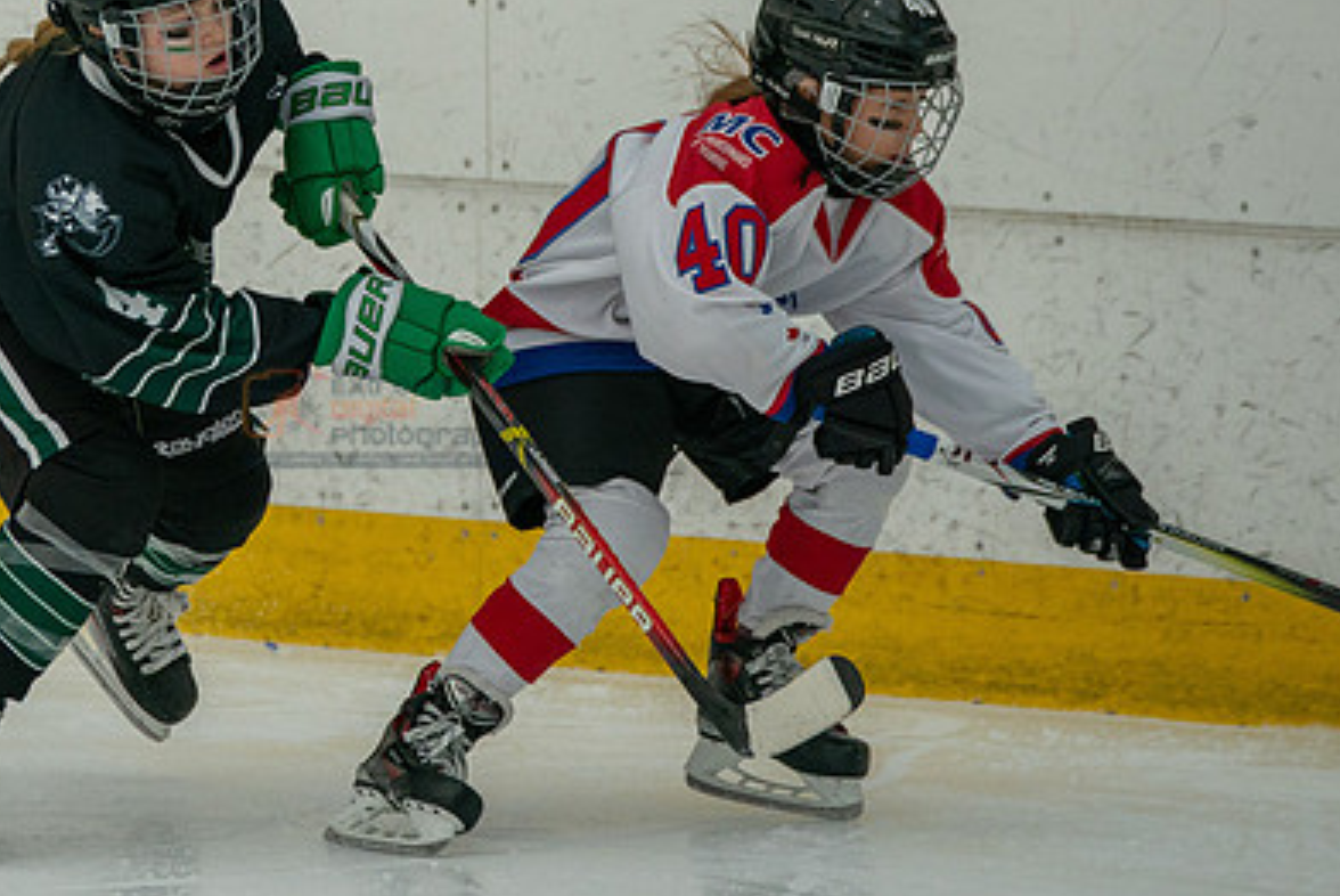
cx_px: 172
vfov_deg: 2.9
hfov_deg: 4.4
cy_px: 259
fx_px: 17507
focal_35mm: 470
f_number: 3.5
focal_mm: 234
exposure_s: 1/4000
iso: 1600
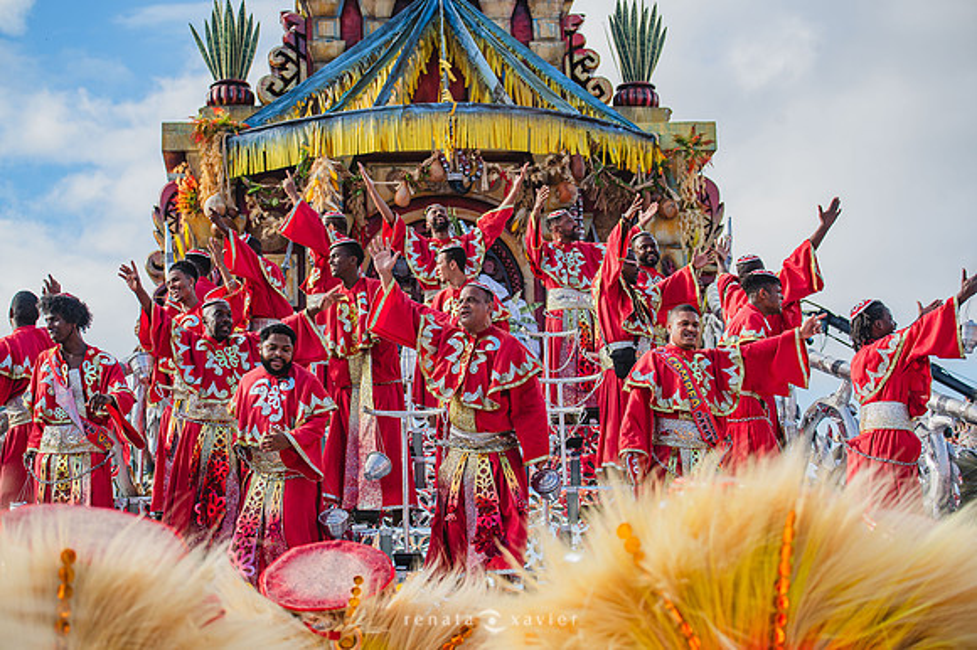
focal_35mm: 70
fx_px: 1899
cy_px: 325
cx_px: 488
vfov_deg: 19.4
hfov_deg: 28.9
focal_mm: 70
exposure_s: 1/1600
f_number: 5.6
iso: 400
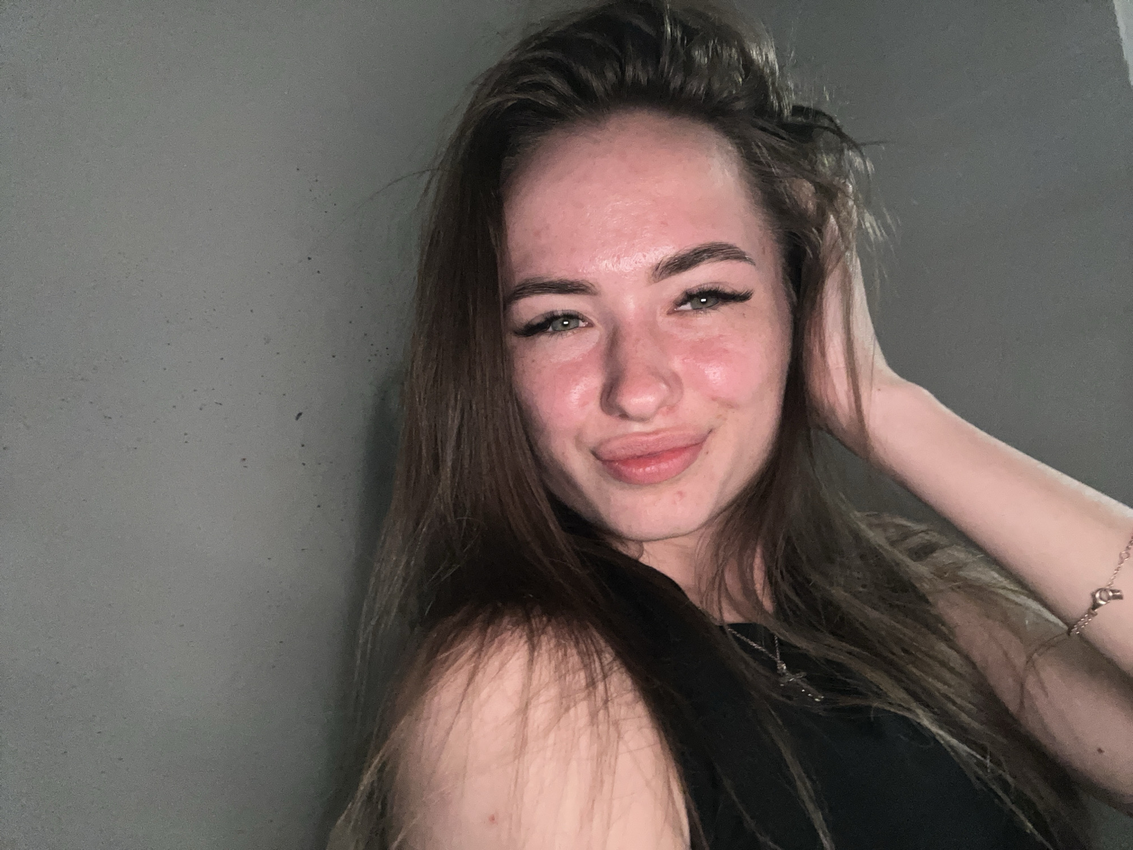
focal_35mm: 23
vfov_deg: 58.9
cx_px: 566
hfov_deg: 73.9
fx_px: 753
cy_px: 425
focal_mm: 2.69
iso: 250
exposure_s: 1/25
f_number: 1.9
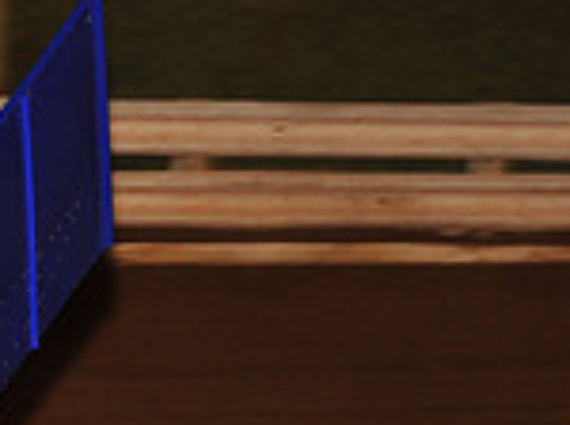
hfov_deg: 4.4
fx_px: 7332
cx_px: -464
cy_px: 546
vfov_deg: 3.3
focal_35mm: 446
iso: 800
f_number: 6.3
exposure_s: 1/320
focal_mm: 120
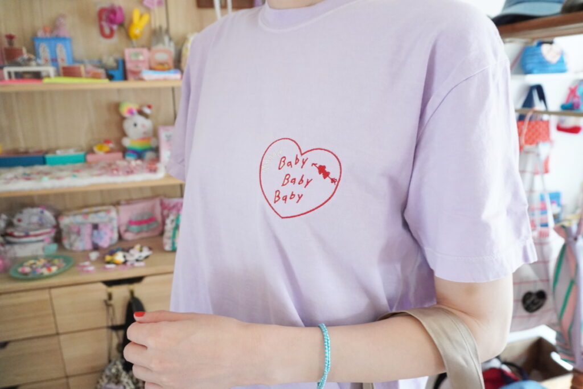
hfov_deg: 70.4
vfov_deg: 50.4
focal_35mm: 26
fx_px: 413
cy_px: 194
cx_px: 292
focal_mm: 17
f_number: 4.5
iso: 3200
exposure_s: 1/40
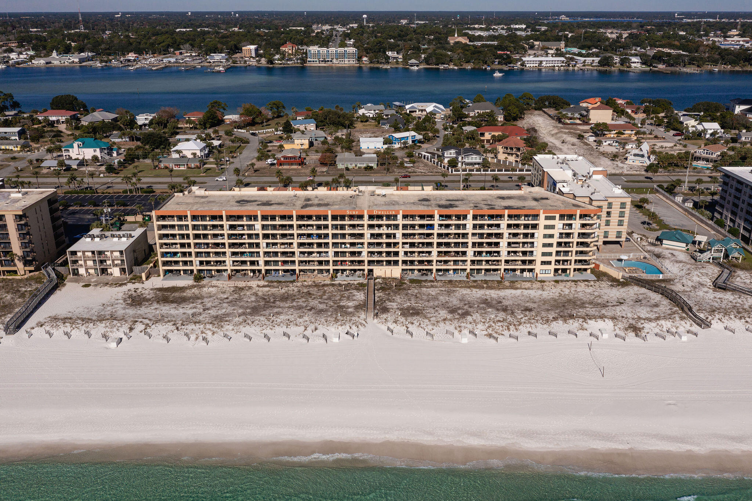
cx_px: 376
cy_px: 250
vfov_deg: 46.4
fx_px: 585
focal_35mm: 28
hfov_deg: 65.5
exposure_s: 1/160
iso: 100
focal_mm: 10.26
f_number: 4.5
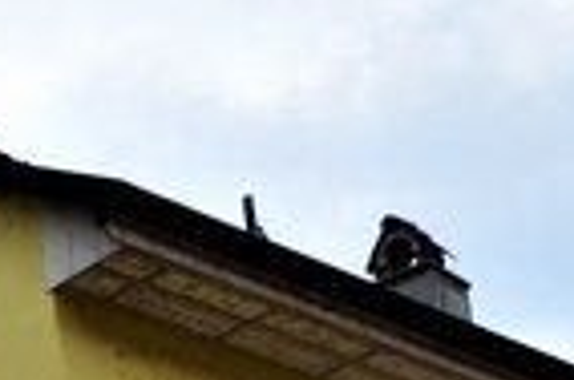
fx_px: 2959
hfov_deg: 9.8
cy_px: 958
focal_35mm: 186
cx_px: -768
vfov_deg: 6.9
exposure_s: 1/125
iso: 400
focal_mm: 22
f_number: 9
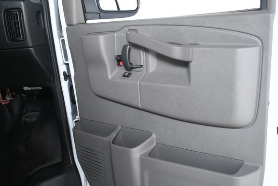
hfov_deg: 48.3
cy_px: 102
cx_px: 154
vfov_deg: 33.4
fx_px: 309
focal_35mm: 40
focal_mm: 18
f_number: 4
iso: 100
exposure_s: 1/160
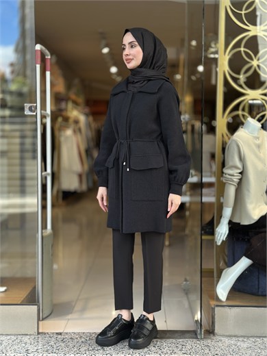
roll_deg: -1.0
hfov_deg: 30.3
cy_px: 178
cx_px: 134
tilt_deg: -3.1
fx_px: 494
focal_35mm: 48
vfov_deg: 39.7
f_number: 1.78
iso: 100
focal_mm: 6.86
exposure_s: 1/172
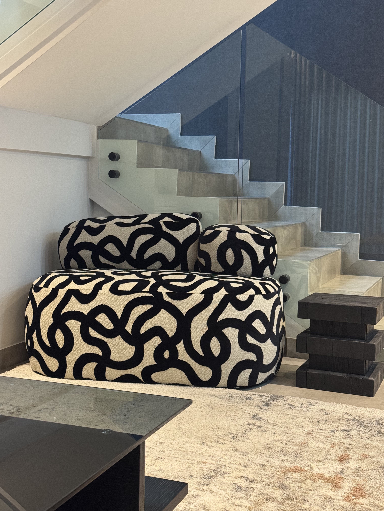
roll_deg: -1.4
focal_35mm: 48
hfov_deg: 30.3
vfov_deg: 39.7
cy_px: 256
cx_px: 192
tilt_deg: -4.4
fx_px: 710
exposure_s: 1/33
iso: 320
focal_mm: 6.76
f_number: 1.78
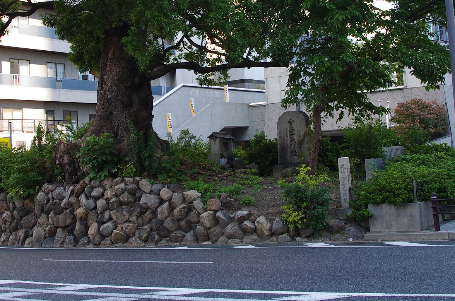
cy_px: 90
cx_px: 199
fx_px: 681
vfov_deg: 24.8
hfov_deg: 36.9
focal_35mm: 54
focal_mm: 21.25
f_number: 5.6
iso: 80
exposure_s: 1/50
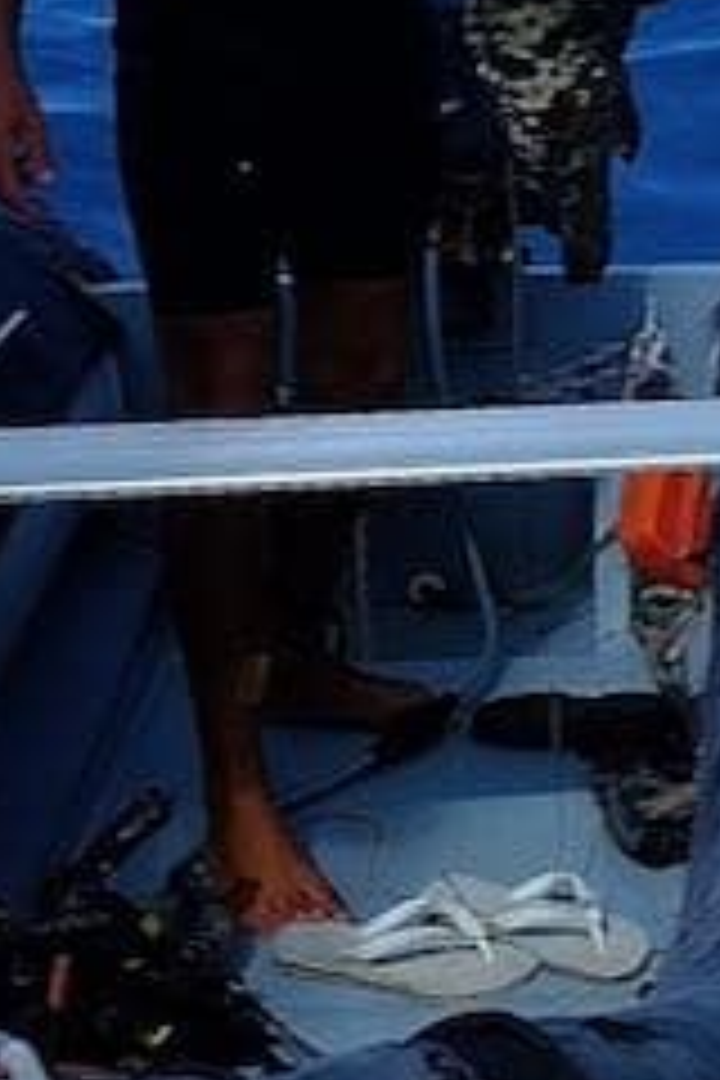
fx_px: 1680
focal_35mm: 56
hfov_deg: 24.2
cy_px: -58
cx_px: 430
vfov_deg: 32.1
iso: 200
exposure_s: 1/125
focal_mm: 14
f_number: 18
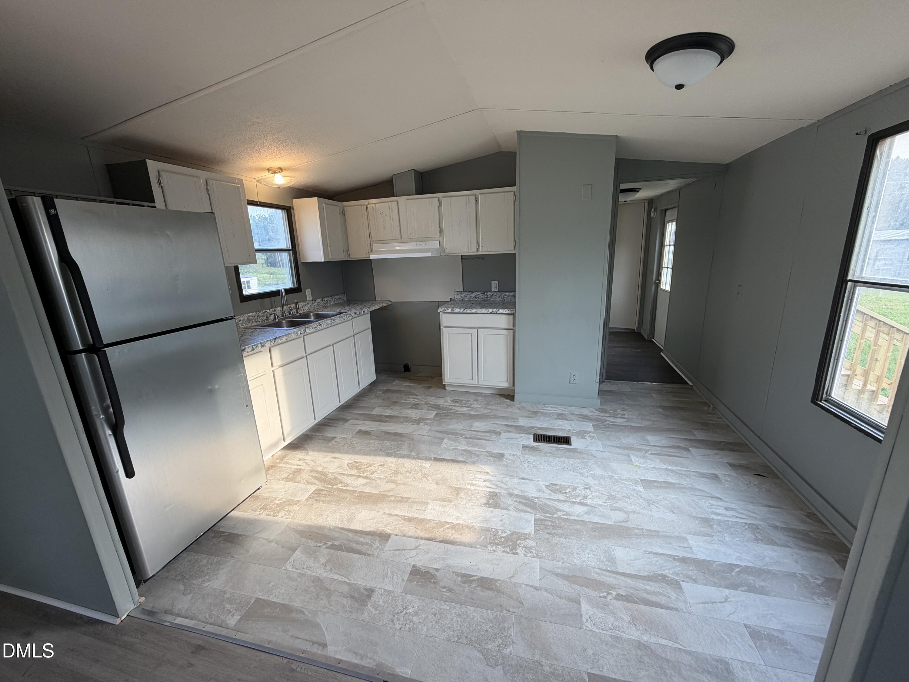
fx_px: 368
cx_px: 454
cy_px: 341
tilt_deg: -14.6
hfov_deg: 102.1
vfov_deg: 85.7
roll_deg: +2.7
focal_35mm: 14
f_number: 2.2
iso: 100
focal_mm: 2.22
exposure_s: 1/120
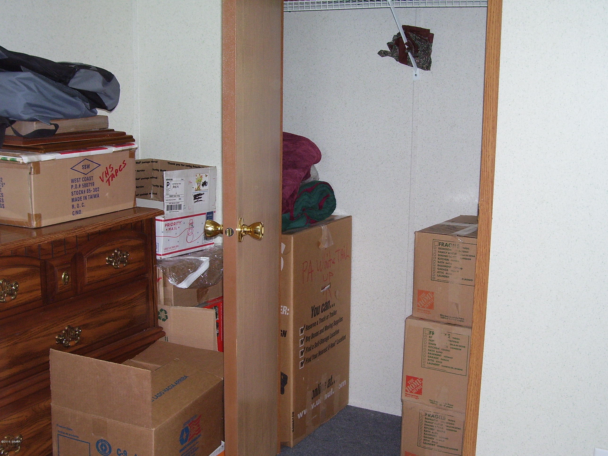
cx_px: 304
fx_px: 738
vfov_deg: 34.3
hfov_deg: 44.8
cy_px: 228
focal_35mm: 42
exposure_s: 1/60
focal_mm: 7
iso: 125
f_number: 3
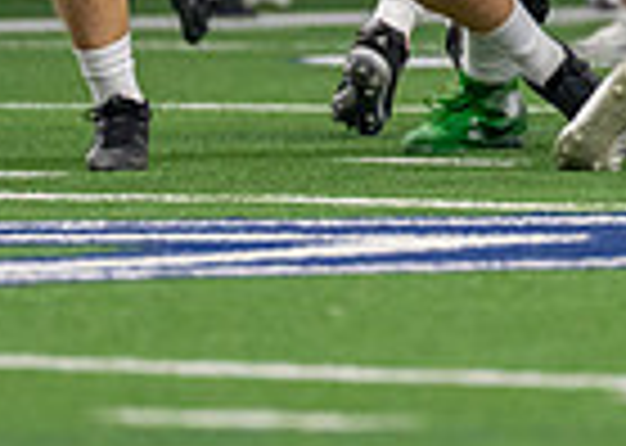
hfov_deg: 1.6
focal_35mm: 1255
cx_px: 953
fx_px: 22291
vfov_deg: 1.1
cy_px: -459
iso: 2500
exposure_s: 1/1000
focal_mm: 200
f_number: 2.8
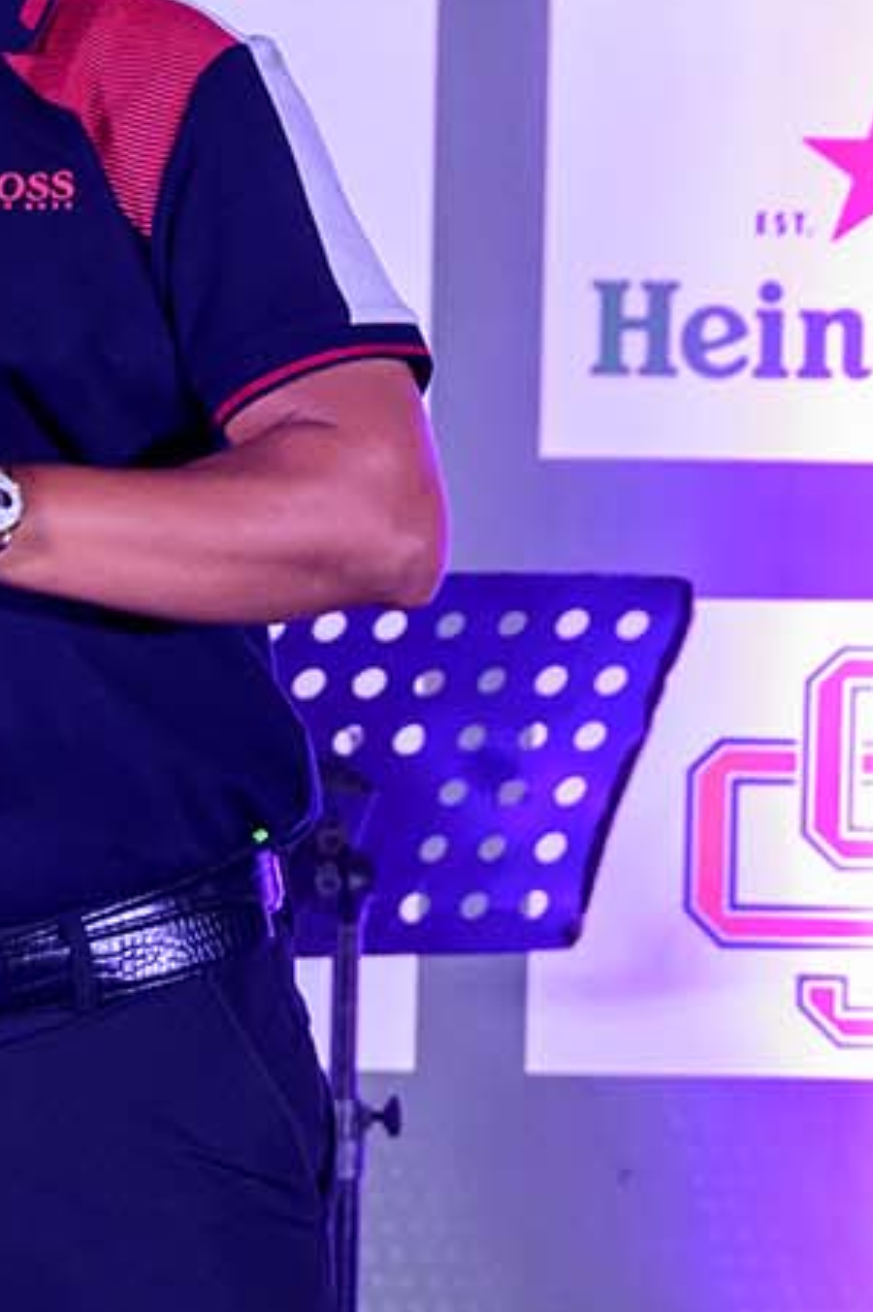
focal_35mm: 163
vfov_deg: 12.6
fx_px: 5938
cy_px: 1007
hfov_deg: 8.2
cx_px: -501
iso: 2800
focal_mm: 51
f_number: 3.5
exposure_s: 1/250
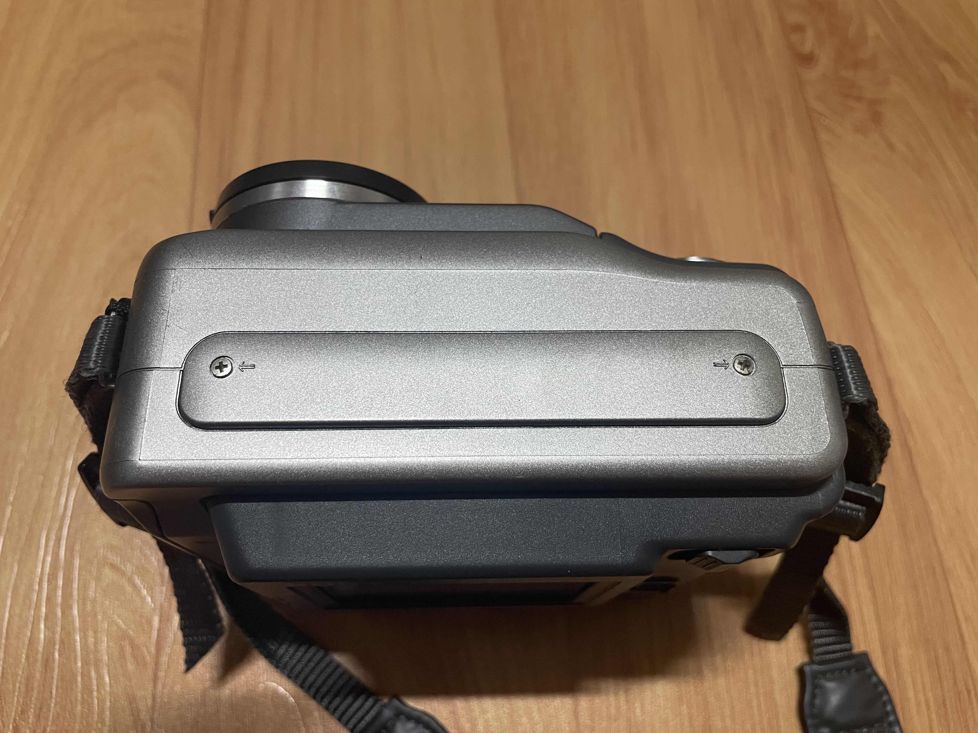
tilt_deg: -67.1
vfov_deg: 53.1
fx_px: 735
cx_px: 489
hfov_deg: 67.3
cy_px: 366
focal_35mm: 26
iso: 125
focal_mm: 4.2
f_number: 1.6
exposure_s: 1/60
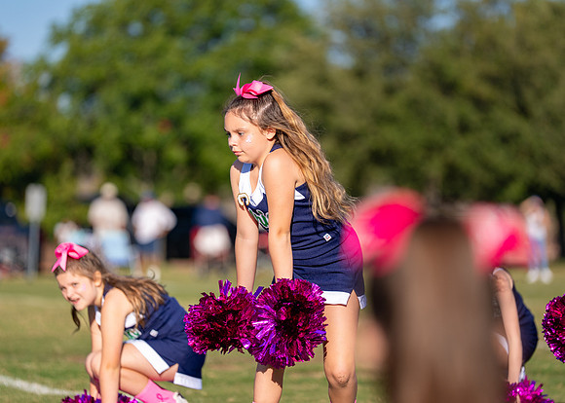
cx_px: 291
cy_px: 196
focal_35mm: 194
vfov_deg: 7.4
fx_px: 3104
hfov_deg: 10.4
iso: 200
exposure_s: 1/4000
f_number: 2.8
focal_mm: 170
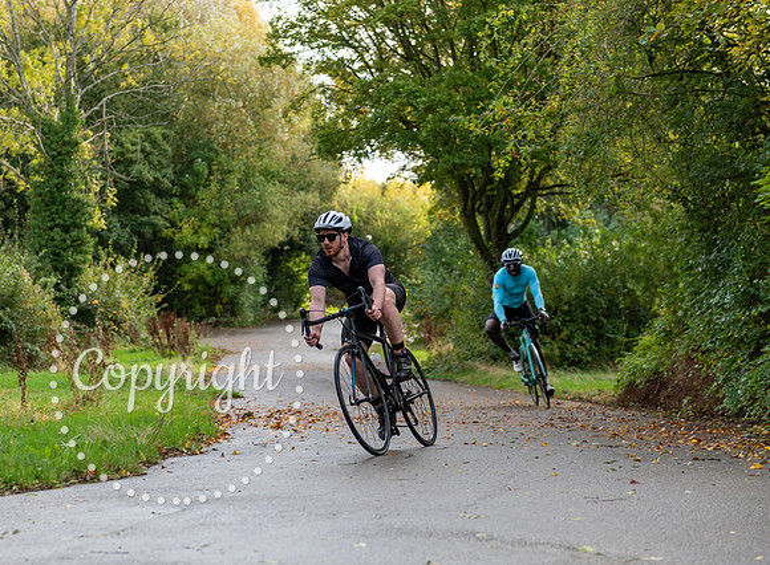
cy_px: 269
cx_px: 321
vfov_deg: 19.5
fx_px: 1642
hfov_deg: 26.4
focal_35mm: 74
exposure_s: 1/400
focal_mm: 62
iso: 200
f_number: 3.2
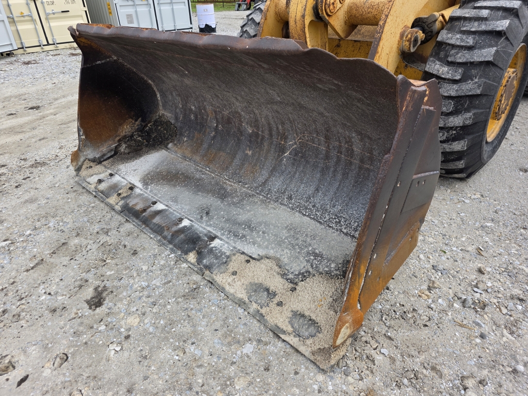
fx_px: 351
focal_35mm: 23
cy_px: 198
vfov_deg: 58.9
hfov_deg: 73.9
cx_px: 264
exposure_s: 1/2913
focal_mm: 6.3
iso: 80
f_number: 1.7
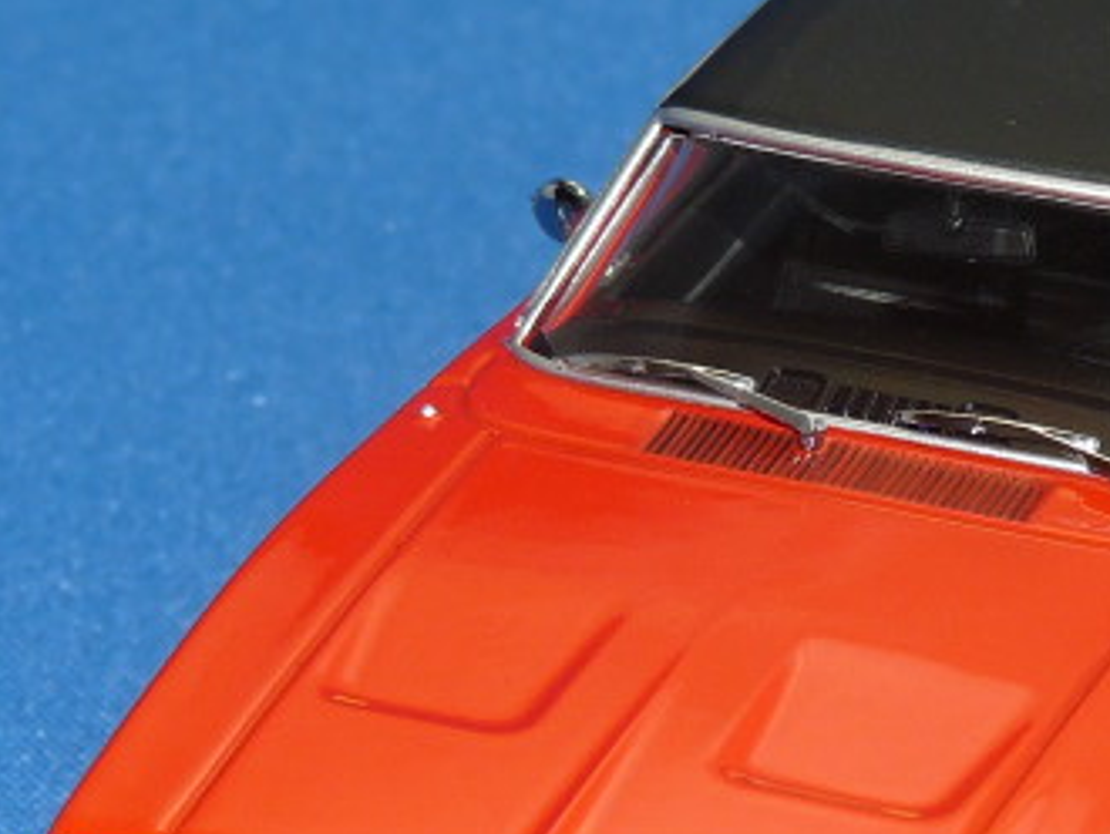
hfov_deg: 9.1
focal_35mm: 217
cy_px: 504
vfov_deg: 6.9
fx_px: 6963
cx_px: 908
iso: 100
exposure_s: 1/30
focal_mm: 11.5
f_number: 4
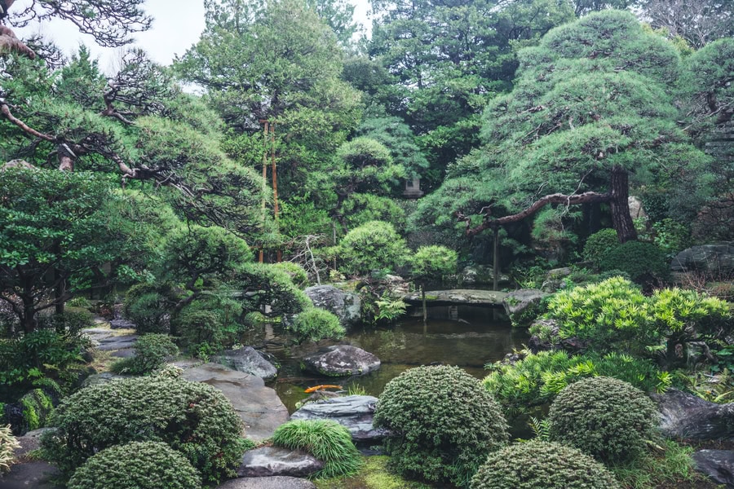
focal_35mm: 35
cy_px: 244
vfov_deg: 37.9
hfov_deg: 54.4
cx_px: 367
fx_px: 714
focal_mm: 35
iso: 400
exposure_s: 1/640
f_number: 3.5
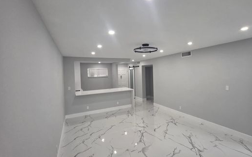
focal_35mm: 17
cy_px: 76
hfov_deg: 93.7
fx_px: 117
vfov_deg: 67.9
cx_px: 145
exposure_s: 1/120
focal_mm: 2.2
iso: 125
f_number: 1.9
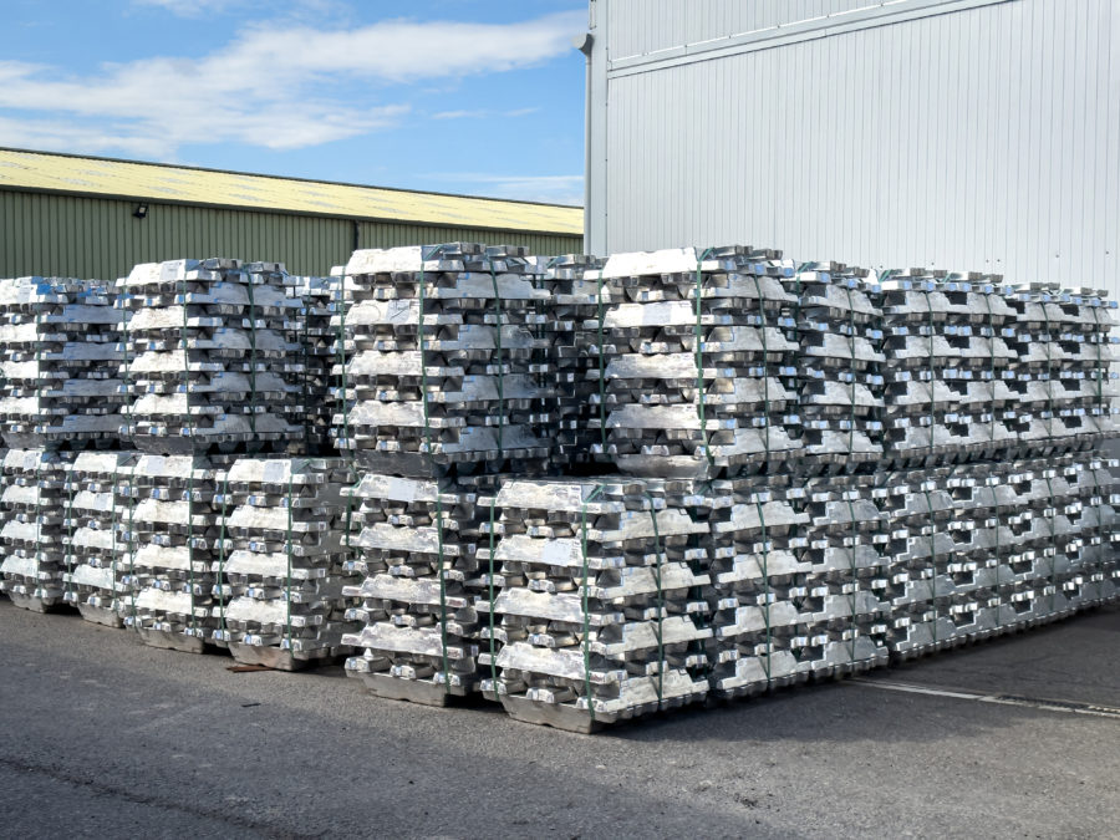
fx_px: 1553
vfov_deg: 30.3
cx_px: 560
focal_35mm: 48
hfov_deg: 39.7
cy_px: 420
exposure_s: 1/3700
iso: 64
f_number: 1.8
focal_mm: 6.9
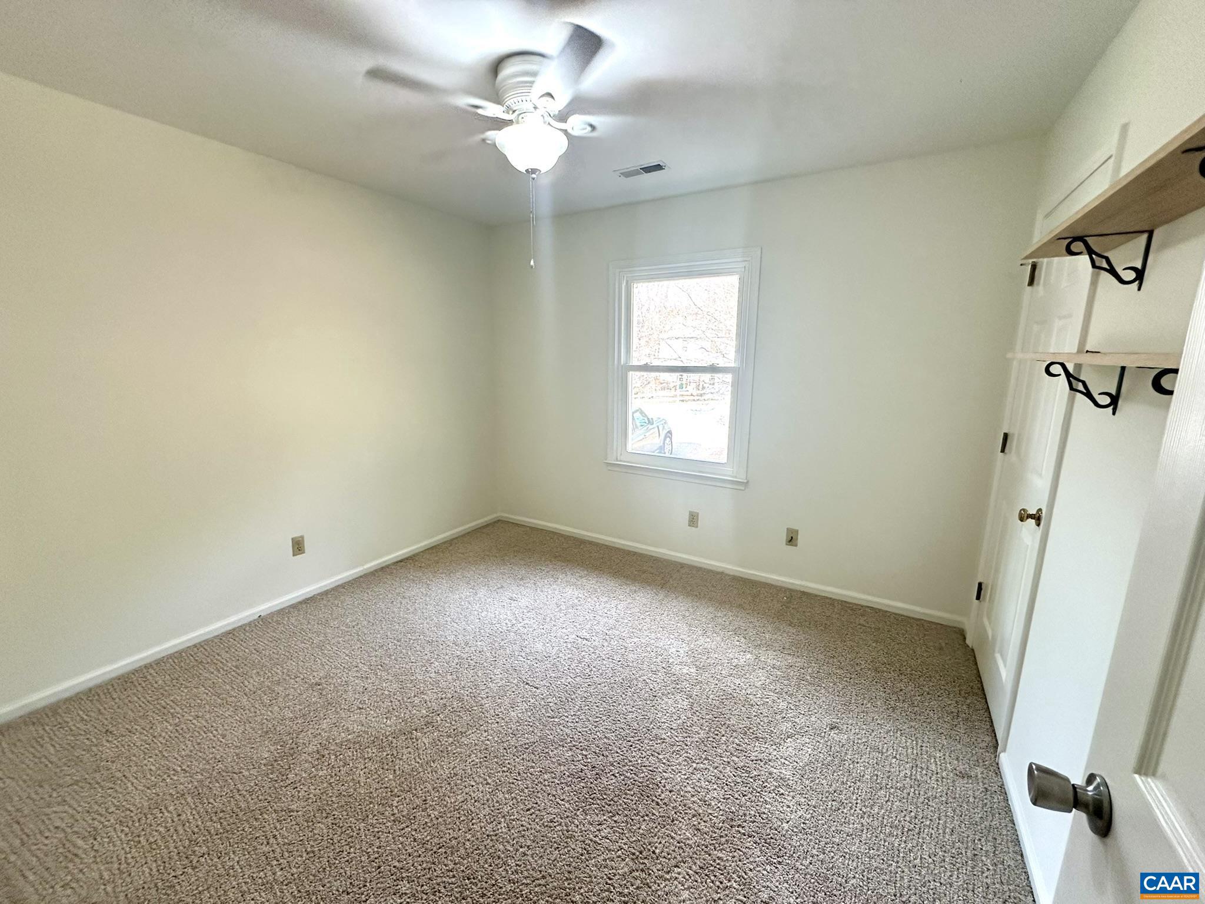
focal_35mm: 14
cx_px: 602
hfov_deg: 102.1
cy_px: 452
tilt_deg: -11.0
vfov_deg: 85.7
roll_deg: -0.7
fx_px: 487
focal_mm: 2.22
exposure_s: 1/60
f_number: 2.2
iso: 200
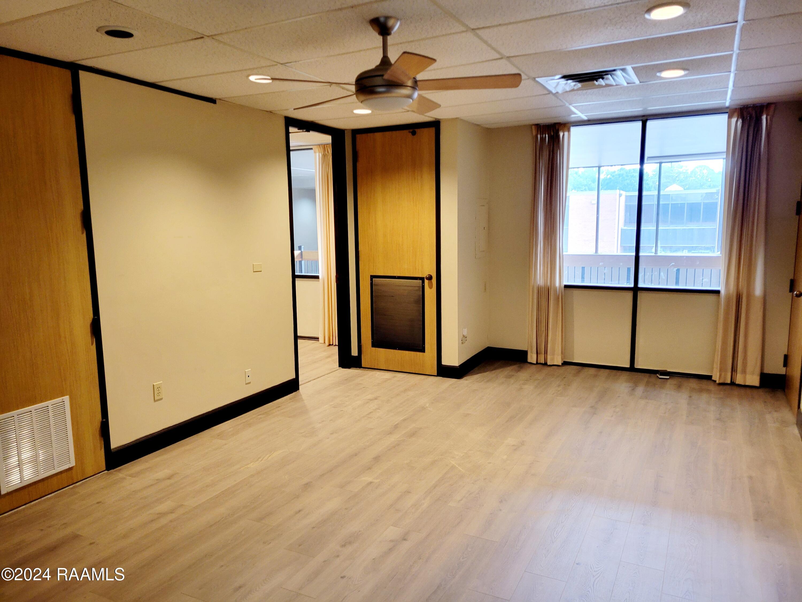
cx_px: 401
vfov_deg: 53.1
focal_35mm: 26
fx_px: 602
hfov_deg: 67.3
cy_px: 301
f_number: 1.8
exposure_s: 1/40
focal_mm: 5.4
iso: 200
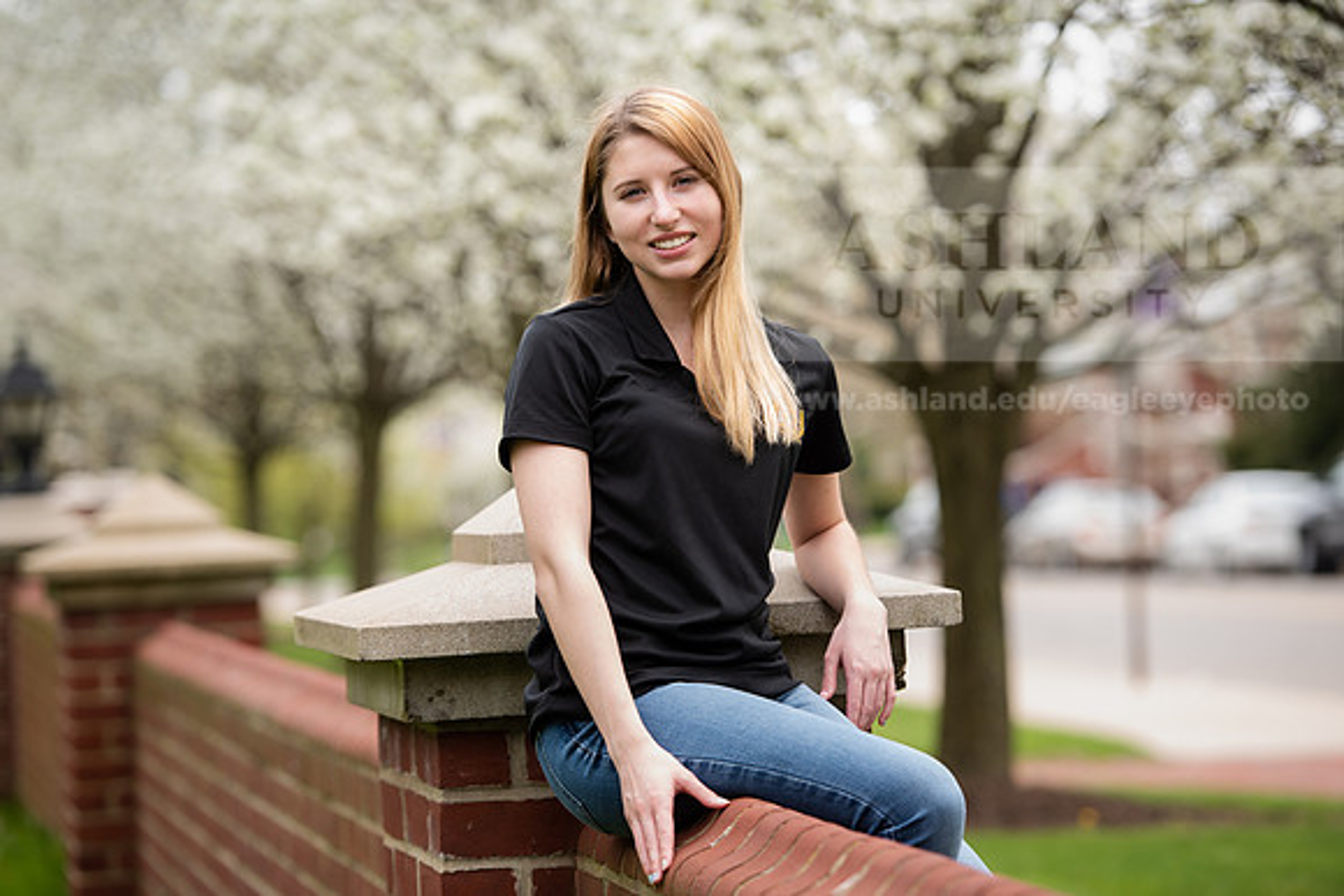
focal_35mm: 130
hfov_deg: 15.8
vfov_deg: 10.6
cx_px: 672
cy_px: 448
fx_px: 4854
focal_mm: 130
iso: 50
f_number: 4
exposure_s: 1/200
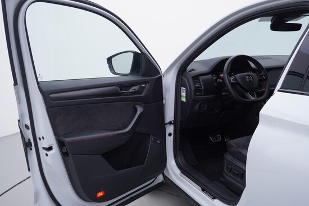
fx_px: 309
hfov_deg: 53.1
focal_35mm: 36
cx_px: 154
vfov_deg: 36.9
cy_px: 103
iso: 125
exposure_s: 1/60
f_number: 3.5
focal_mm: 24
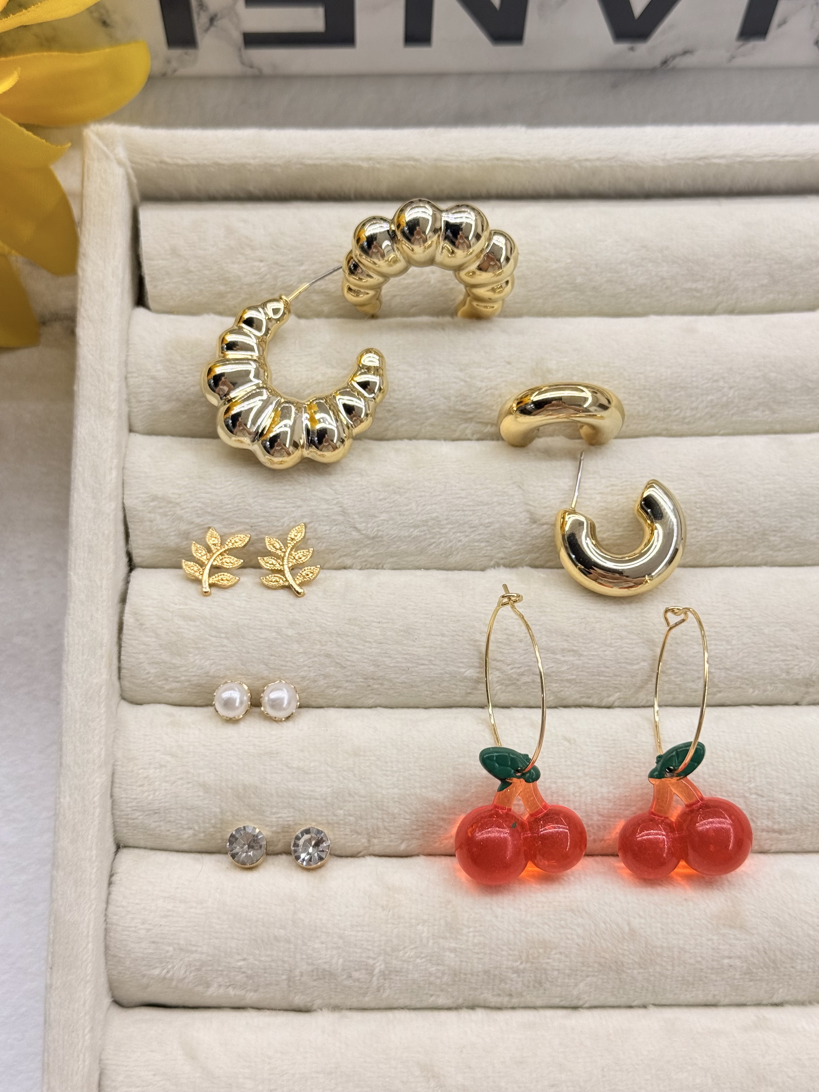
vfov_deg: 39.7
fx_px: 1514
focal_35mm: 48
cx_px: 410
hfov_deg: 30.3
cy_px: 546
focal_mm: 6.76
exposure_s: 1/121
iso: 50
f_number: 1.78
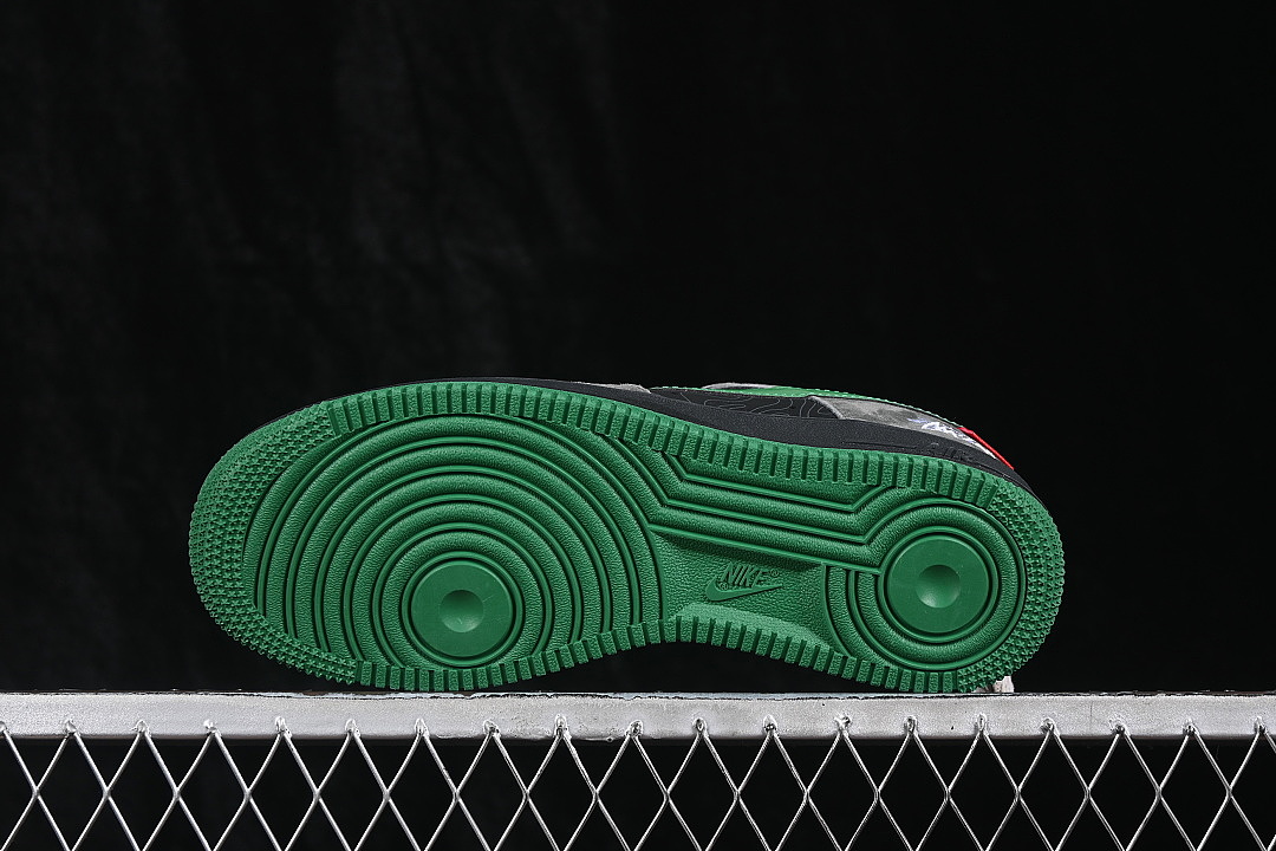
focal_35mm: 75
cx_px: 638
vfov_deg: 18.2
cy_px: 426
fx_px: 2658
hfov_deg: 27.0
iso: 160
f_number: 6.3
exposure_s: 1/60
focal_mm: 50
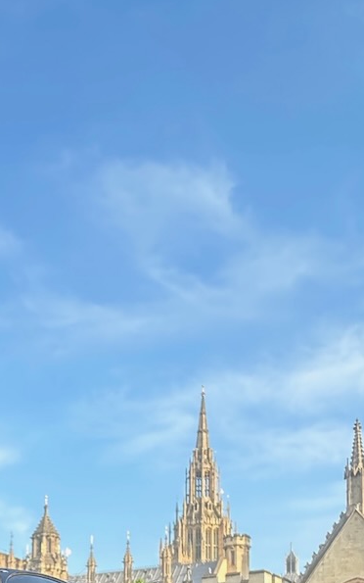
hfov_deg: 22.5
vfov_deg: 32.6
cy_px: 615
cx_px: 29
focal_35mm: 56
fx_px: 889
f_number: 1.9
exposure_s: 1/172
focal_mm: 2.69
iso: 32
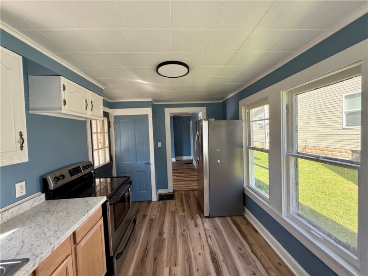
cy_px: 138
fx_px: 149
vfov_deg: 85.7
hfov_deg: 102.1
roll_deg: +2.8
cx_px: 184
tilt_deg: -2.3
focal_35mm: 14
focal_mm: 2.22
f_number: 2.2
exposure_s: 1/99
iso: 100
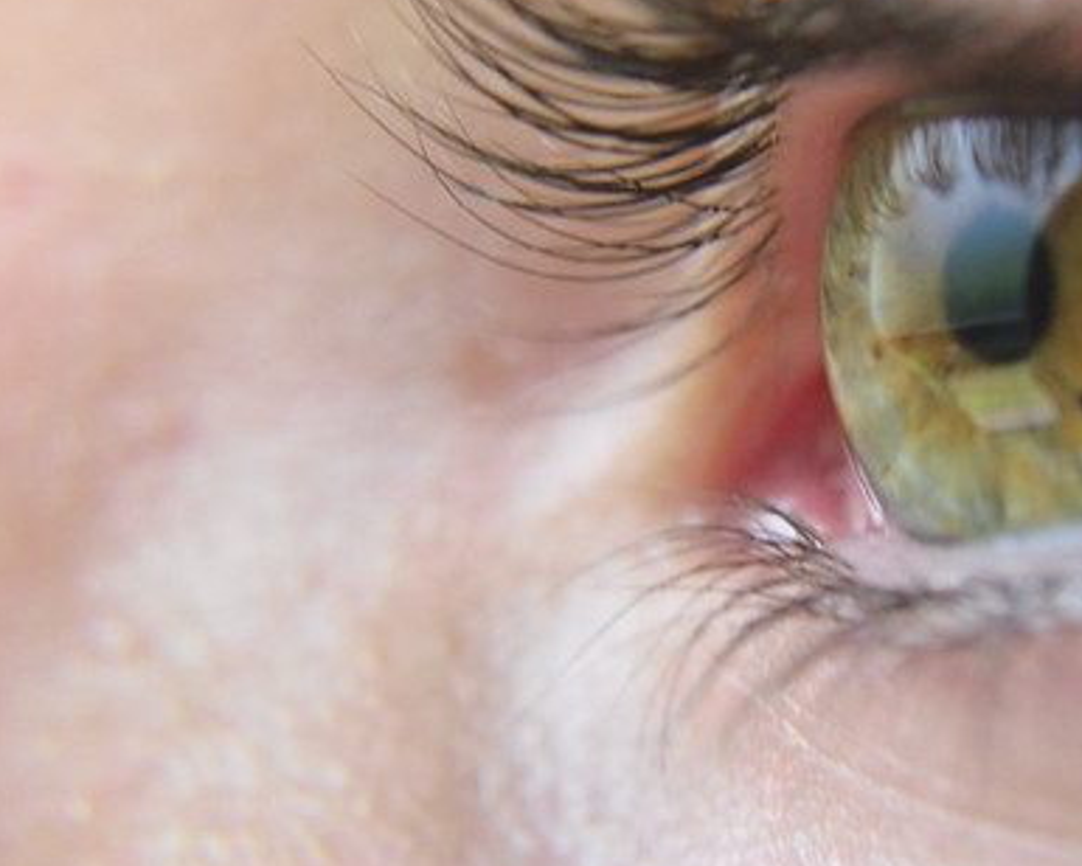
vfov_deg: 28.5
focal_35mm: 53
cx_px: 798
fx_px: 1697
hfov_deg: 34.7
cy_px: 344
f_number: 3.1
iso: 200
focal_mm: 6.3
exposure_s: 1/60
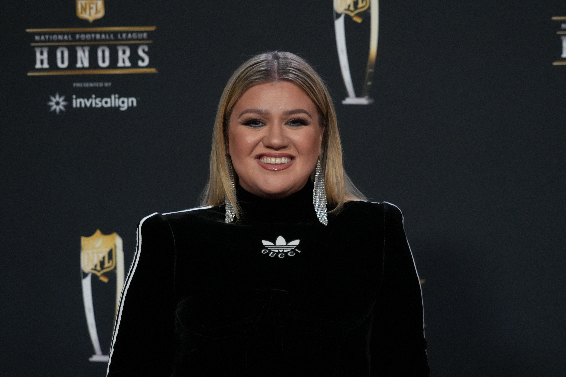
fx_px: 1258
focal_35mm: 80
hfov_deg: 25.4
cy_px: 188
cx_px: 283
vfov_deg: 17.1
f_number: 6.3
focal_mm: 80
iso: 5000
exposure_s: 1/200
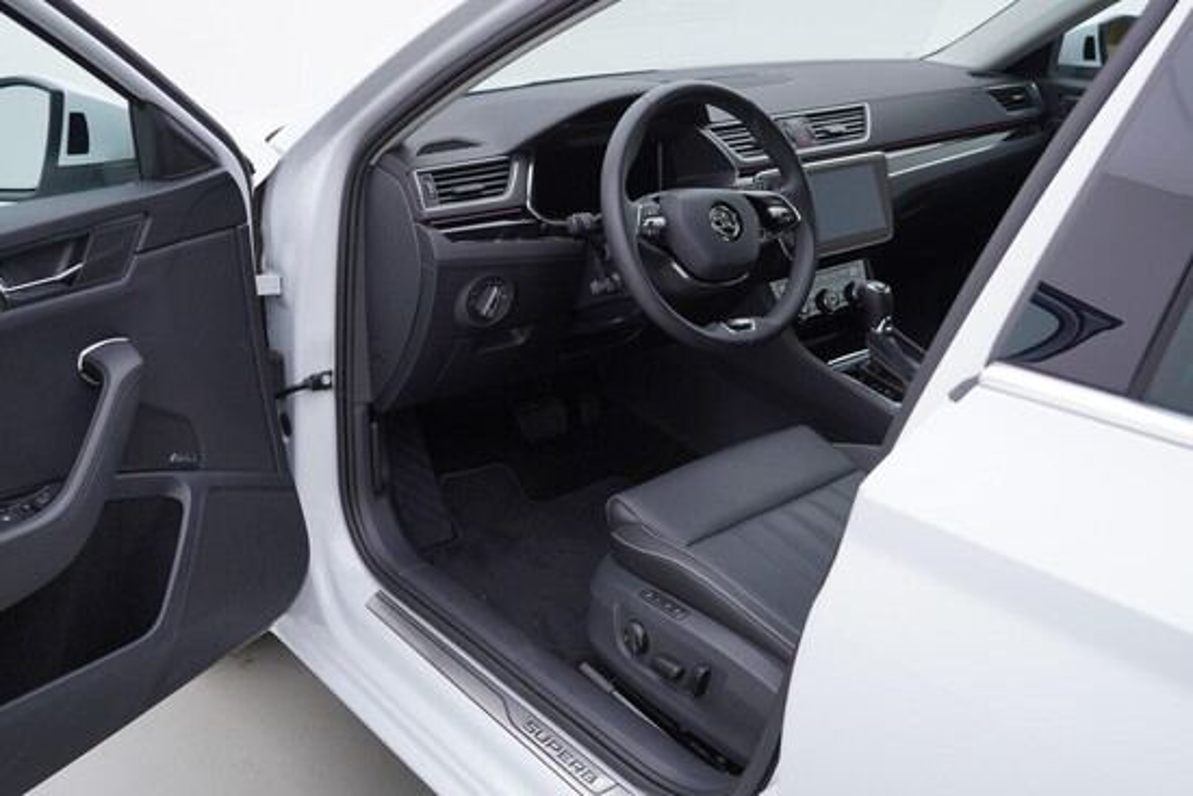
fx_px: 1193
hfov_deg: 53.1
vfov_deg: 36.9
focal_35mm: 36
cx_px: 596
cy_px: 398
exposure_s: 1/60
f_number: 3.5
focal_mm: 24
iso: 125
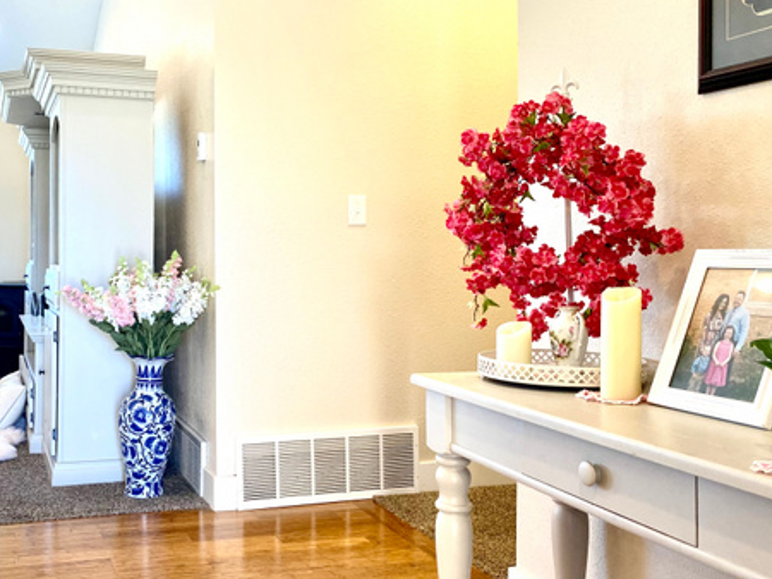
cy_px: 263
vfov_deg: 38.6
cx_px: 225
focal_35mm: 37
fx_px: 825
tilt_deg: -0.4
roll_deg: -2.3
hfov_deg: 48.8
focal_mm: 4.25
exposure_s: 1/120
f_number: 1.8
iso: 100
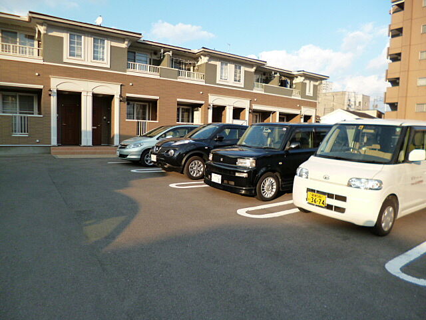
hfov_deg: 71.6
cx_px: 213
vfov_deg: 56.8
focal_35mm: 24
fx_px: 295
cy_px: 160
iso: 160
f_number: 2.5
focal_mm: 4.3
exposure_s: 1/640
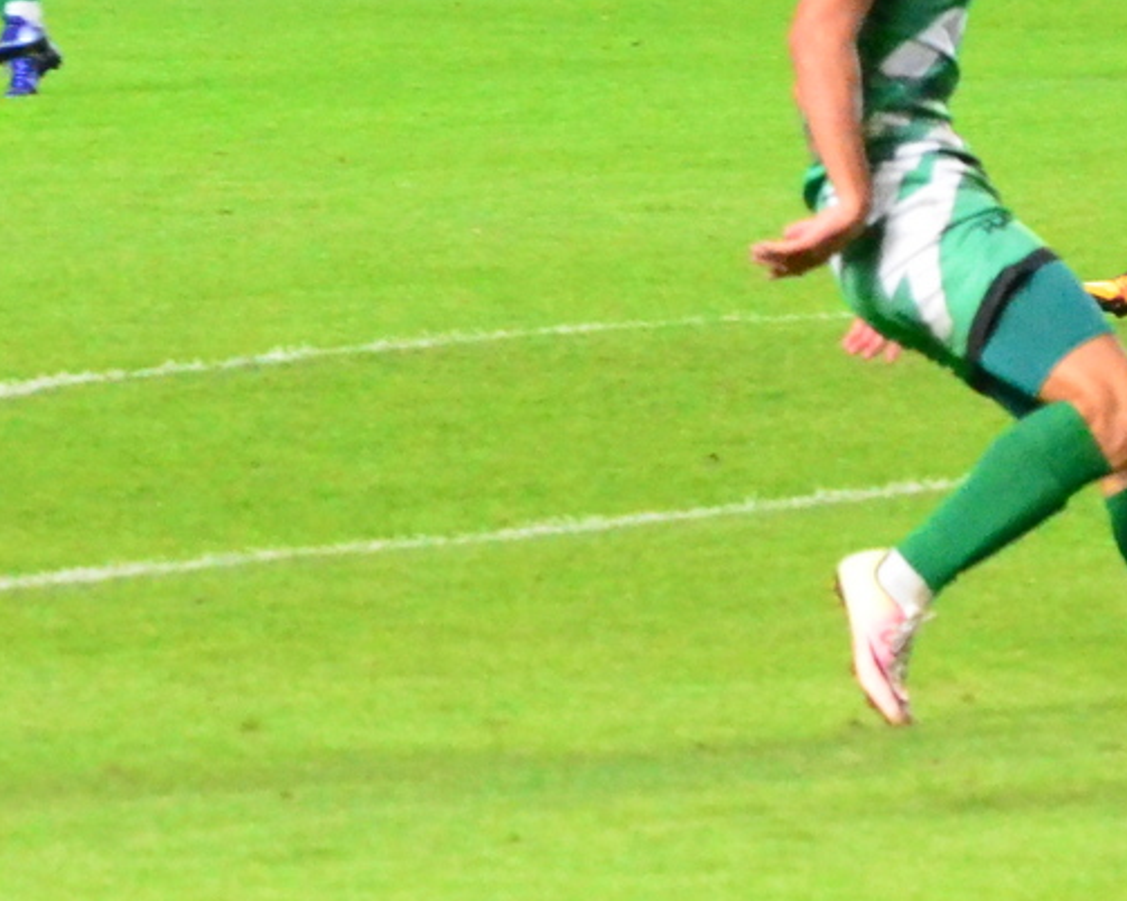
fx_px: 13003
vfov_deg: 4.0
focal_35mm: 390
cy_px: 189
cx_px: 1304
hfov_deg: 4.9
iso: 6400
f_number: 5
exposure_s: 1/400
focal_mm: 116
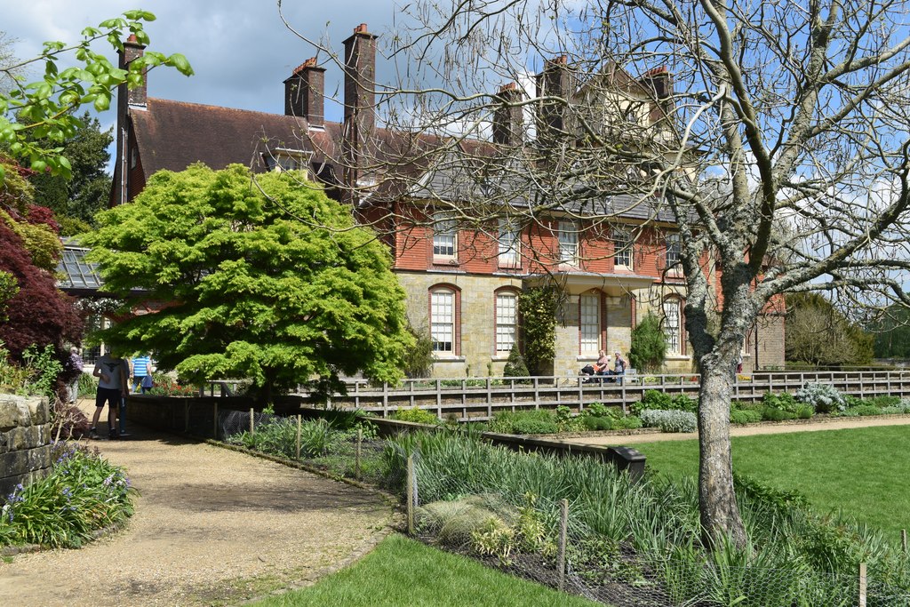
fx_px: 986
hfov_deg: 49.5
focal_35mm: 39
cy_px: 304
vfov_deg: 34.2
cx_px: 455
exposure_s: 1/250
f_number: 8
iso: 100
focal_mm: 26
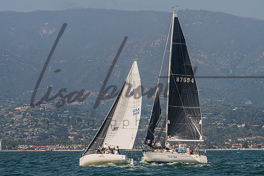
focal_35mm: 197
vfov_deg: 7.0
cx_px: 136
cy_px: 94
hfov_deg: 10.4
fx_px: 1448
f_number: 8
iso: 400
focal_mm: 145
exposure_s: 1/2000
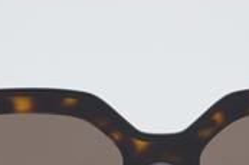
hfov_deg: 14.7
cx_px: 164
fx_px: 960
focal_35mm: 139
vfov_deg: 9.8
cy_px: 175
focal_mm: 40
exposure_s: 1/4
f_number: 32
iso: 100
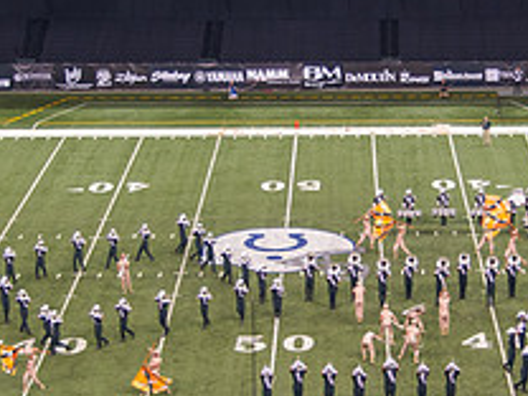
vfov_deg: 12.0
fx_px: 1876
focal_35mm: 123
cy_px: 267
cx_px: 436
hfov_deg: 15.9
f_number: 4
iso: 640
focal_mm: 35
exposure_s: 1/200
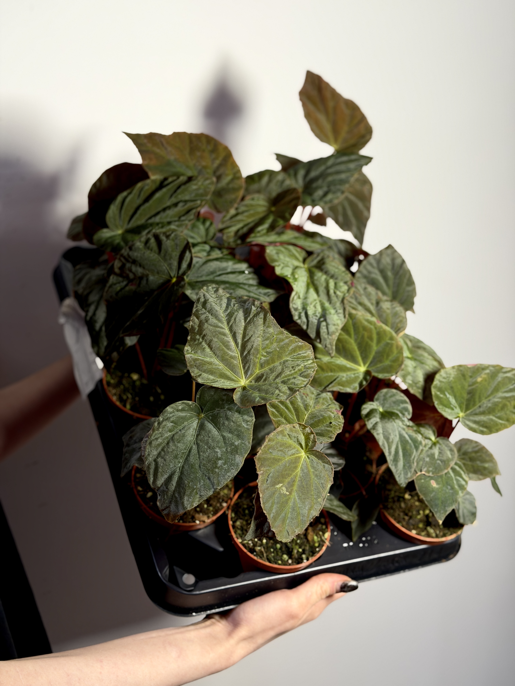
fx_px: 952
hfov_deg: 30.3
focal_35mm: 48
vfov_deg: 39.7
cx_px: 258
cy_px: 343
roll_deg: +1.1
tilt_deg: -19.3
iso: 100
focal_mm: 6.76
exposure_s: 1/95
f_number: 1.78
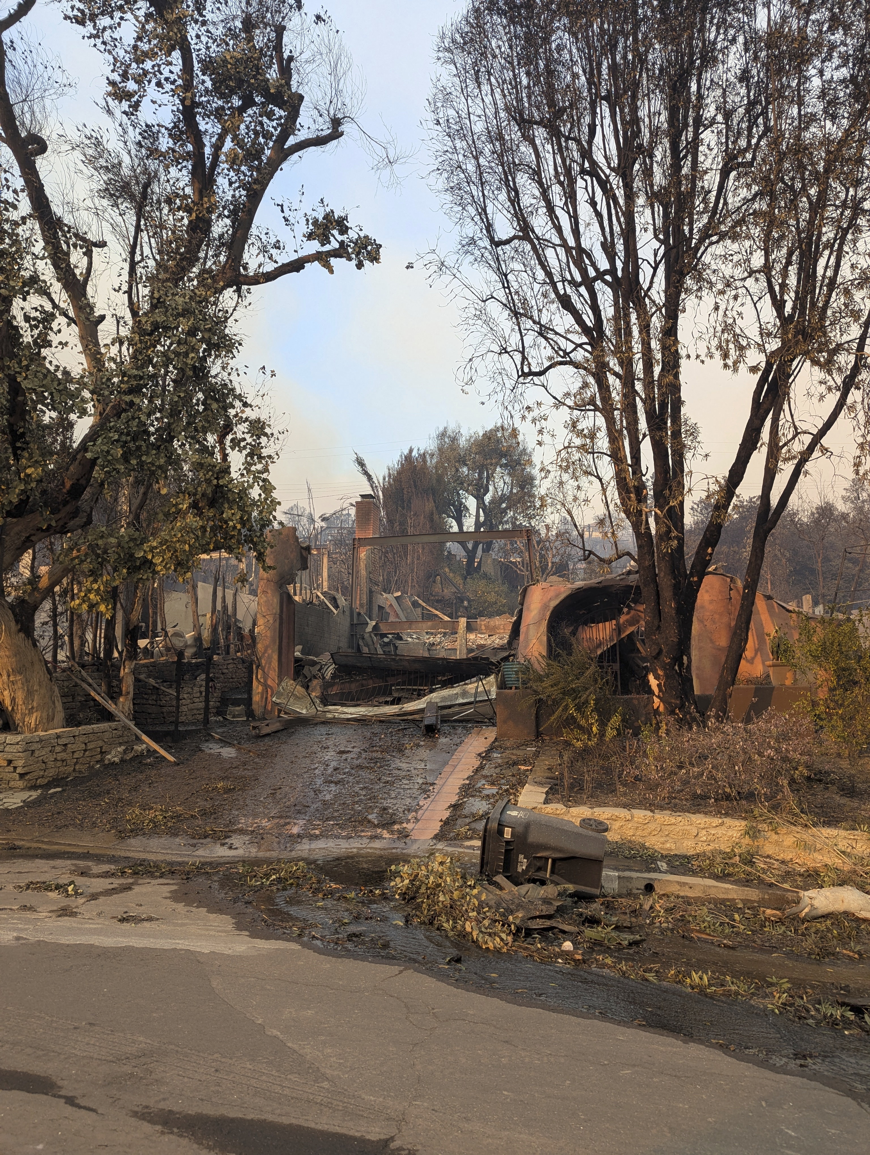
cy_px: 578
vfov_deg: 71.5
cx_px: 435
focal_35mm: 24
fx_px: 802
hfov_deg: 56.9
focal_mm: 6.81
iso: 47
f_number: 1.85
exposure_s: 1/357
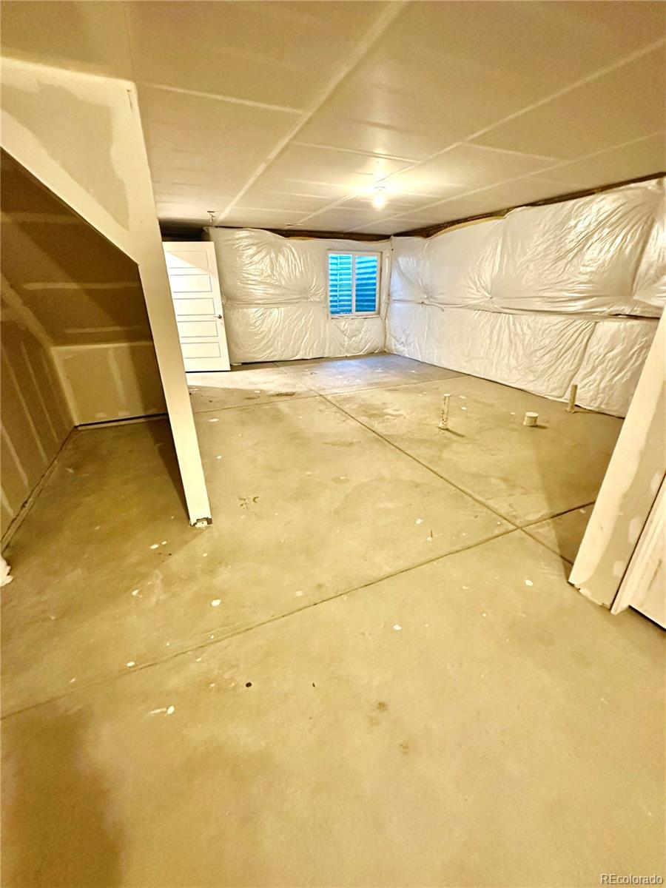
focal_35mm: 14
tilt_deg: -20.6
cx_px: 333
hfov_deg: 85.7
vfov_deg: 102.1
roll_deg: -1.8
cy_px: 444
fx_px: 359
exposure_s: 1/60
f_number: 2.2
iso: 1000
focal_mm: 2.22
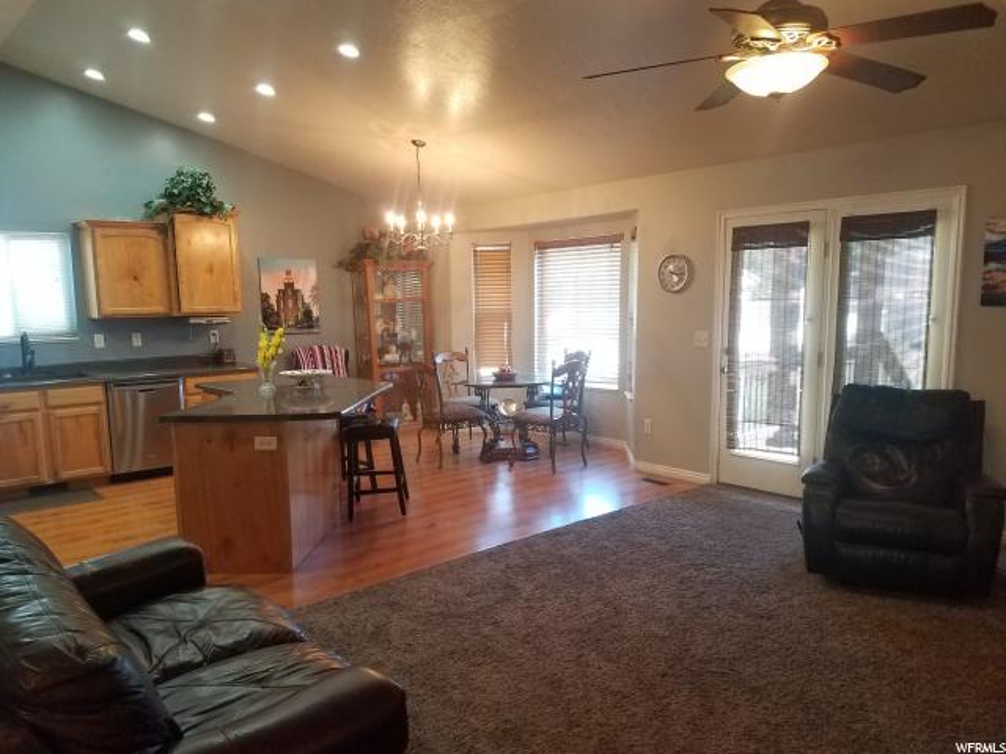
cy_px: 377
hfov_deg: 67.3
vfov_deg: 53.1
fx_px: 756
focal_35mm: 26
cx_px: 503
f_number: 1.7
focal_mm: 4.2
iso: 160
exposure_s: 1/60
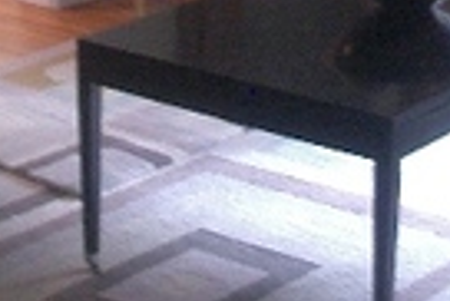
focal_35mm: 134
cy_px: -222
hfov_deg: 15.3
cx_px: 180
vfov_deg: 9.8
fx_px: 1677
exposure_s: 1/13
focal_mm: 5.8
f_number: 2.6
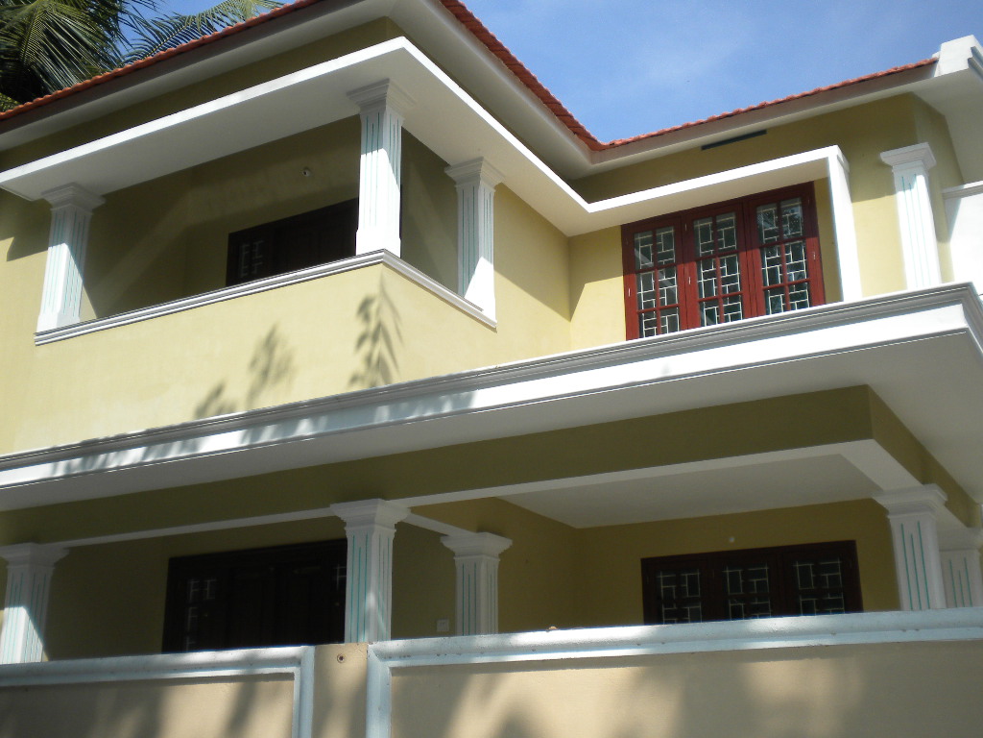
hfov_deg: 45.8
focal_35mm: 41
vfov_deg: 35.1
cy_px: 369
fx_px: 1164
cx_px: 492
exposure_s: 1/657
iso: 113
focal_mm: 7.4
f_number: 4.9
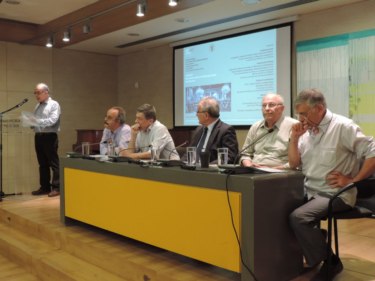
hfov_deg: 46.8
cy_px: 140
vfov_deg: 36.0
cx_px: 188
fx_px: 433
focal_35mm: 40
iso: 400
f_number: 3.3
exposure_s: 1/25
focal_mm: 7.1
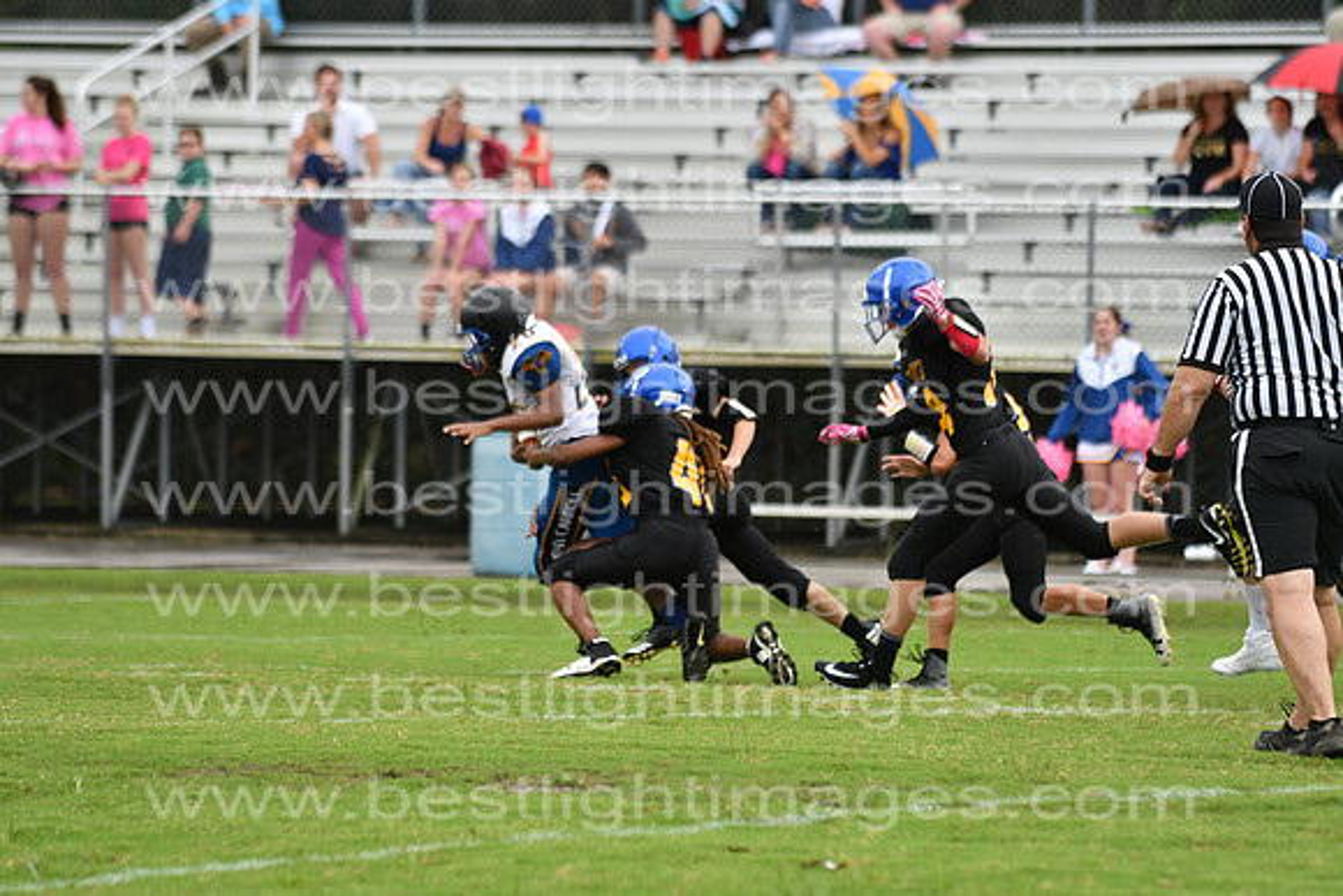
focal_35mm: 210
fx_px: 7836
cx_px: 672
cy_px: 448
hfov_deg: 9.8
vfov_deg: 6.5
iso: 800
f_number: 3.5
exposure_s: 1/3200
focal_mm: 140
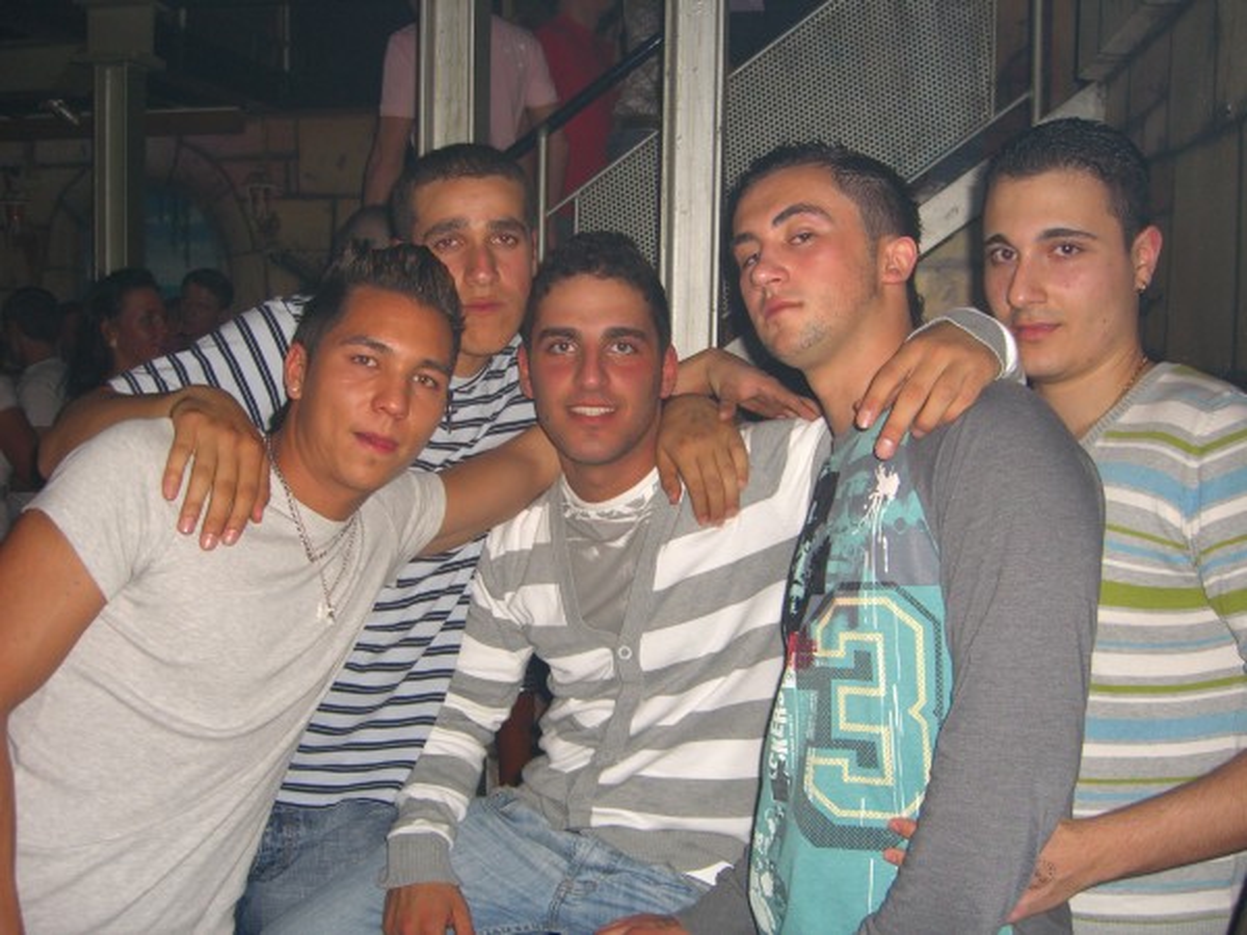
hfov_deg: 49.0
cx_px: 624
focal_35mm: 38
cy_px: 468
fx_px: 1369
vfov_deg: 37.7
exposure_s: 1/60
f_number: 2.8
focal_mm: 7.9
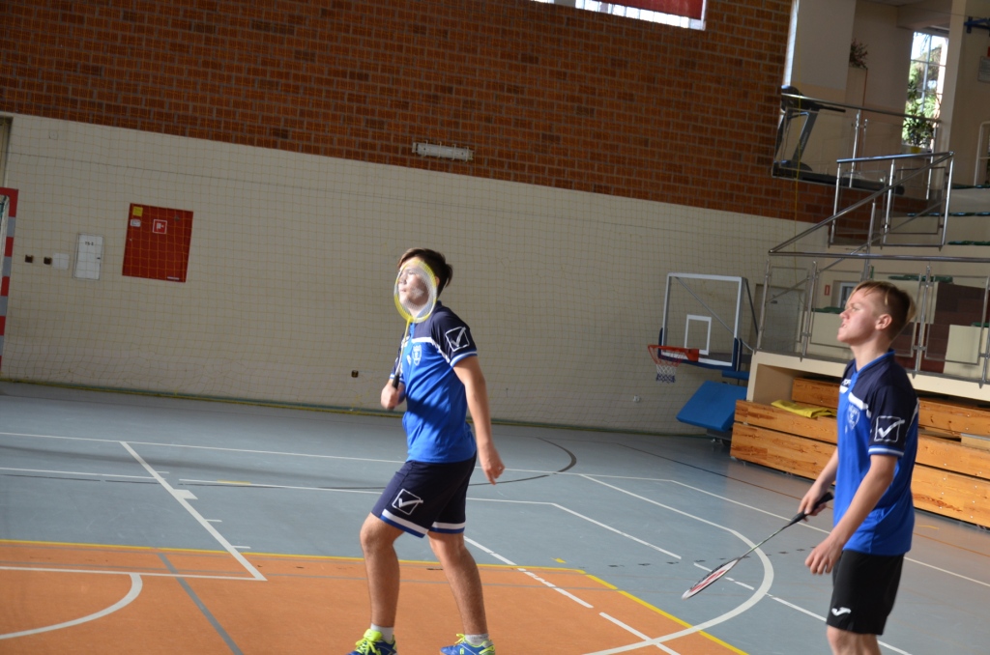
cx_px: 495
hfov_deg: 33.5
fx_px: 1646
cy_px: 328
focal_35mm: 60
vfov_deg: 22.5
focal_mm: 40
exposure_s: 1/100
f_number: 5
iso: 400
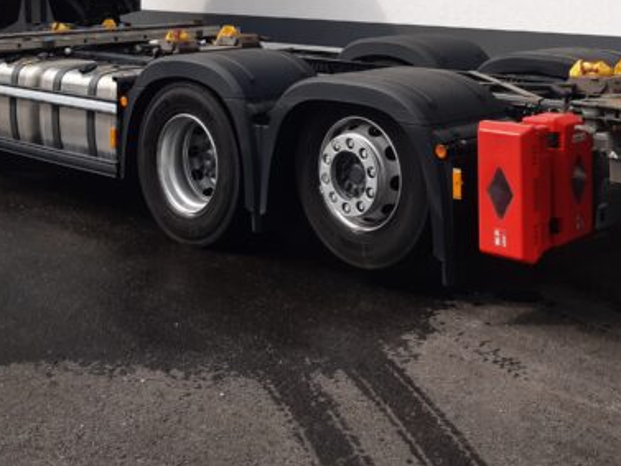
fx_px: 951
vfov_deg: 26.0
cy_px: -7
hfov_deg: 35.9
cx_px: 400
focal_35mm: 53
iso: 40
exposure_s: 1/1866
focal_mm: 3.92
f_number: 1.7
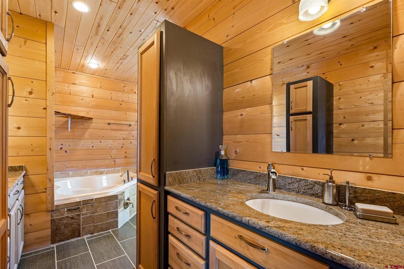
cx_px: 202
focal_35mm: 16
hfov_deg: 96.8
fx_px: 179
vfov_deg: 73.7
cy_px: 134
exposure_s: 3.2
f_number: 8
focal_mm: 16
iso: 100
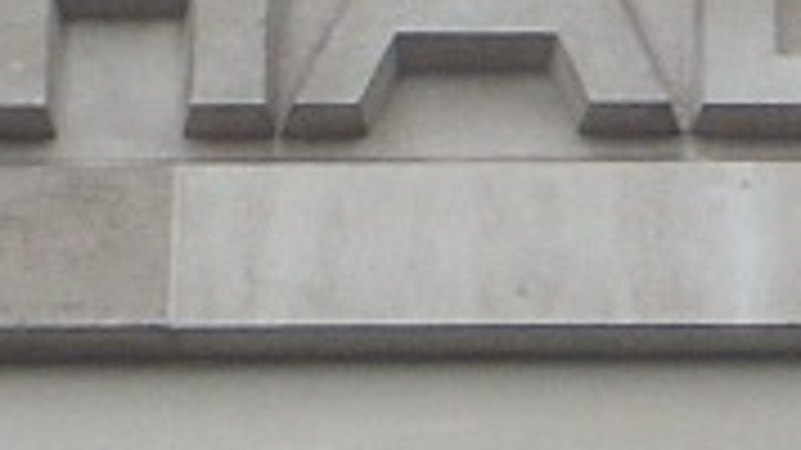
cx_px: 932
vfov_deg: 1.4
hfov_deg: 2.4
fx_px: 18812
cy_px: 18
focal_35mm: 886
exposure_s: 1/142
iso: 64
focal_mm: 18.6
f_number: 5.2
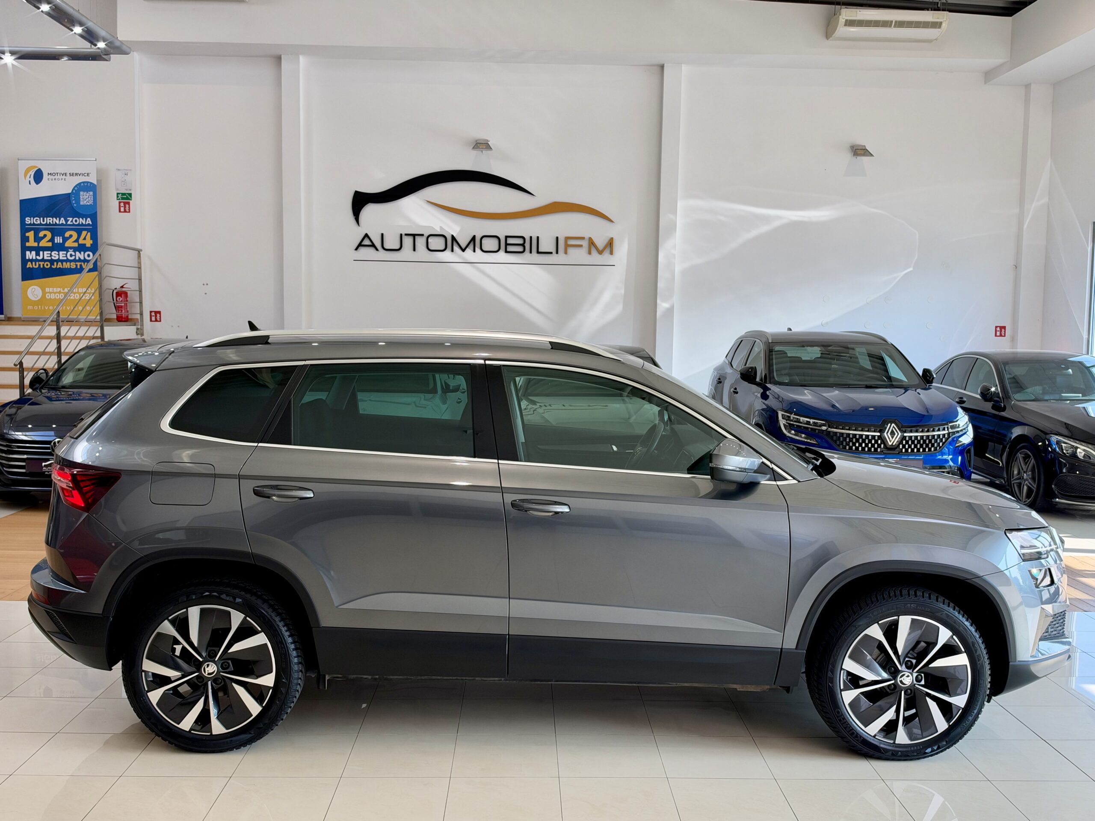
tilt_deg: -4.2
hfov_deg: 55.4
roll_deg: -0.5
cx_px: 548
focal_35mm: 33
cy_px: 410
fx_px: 1044
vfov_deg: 42.9
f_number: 2.8
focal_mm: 6.93
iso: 64
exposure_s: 1/100
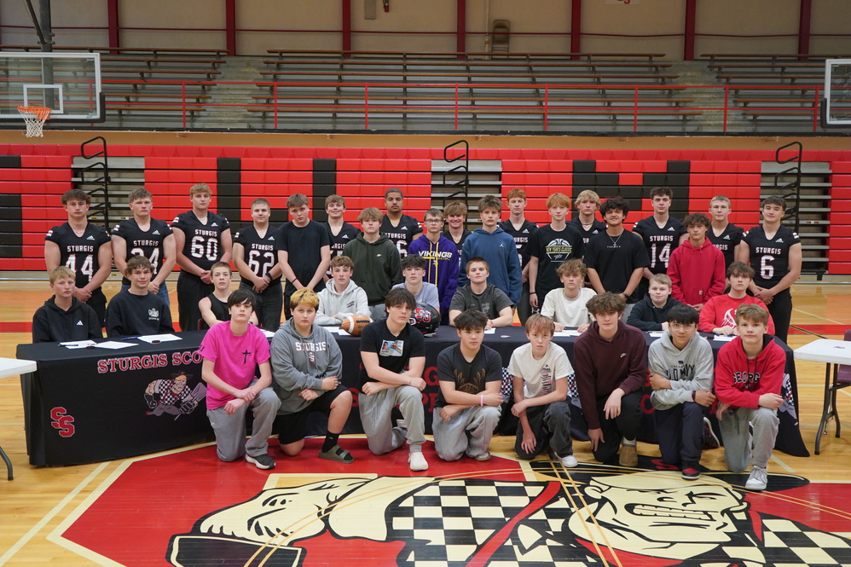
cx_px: 420
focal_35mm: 39
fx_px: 922
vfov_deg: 34.2
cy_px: 281
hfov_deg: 49.6
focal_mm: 38
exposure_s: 1/160
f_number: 4
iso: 3200
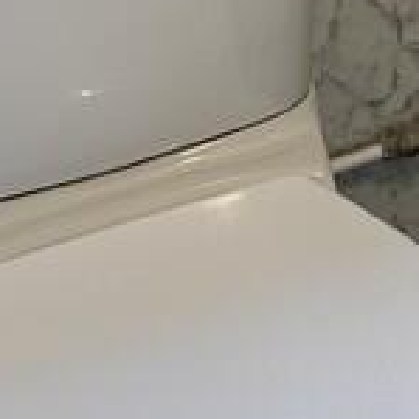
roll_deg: +0.5
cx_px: 959
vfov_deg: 11.1
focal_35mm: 146
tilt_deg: -18.4
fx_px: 1999
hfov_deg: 10.5
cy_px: -360
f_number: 1.78
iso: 50
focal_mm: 6.86
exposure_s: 1/100
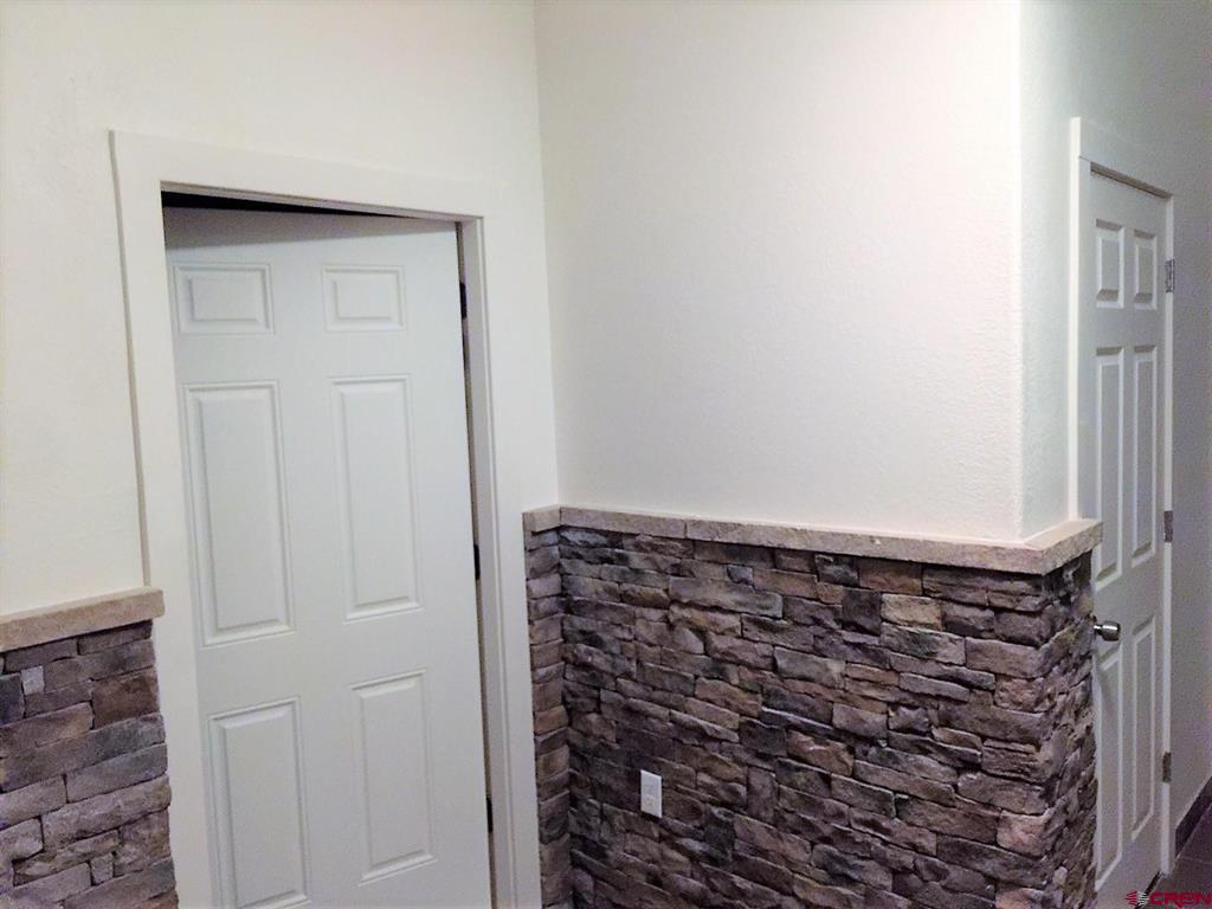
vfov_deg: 48.2
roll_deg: +1.3
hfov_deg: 61.7
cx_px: 606
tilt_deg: -6.3
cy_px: 454
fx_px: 1015
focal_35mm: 29
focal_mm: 4.15
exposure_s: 1/4
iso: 125
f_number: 2.2
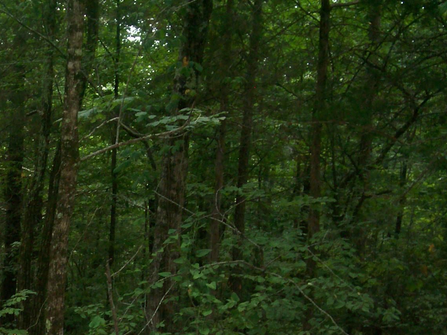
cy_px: 315
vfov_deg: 19.7
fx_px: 943
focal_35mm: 73
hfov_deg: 25.6
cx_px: 18
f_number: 4.5
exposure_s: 1/64
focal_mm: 5.9
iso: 140
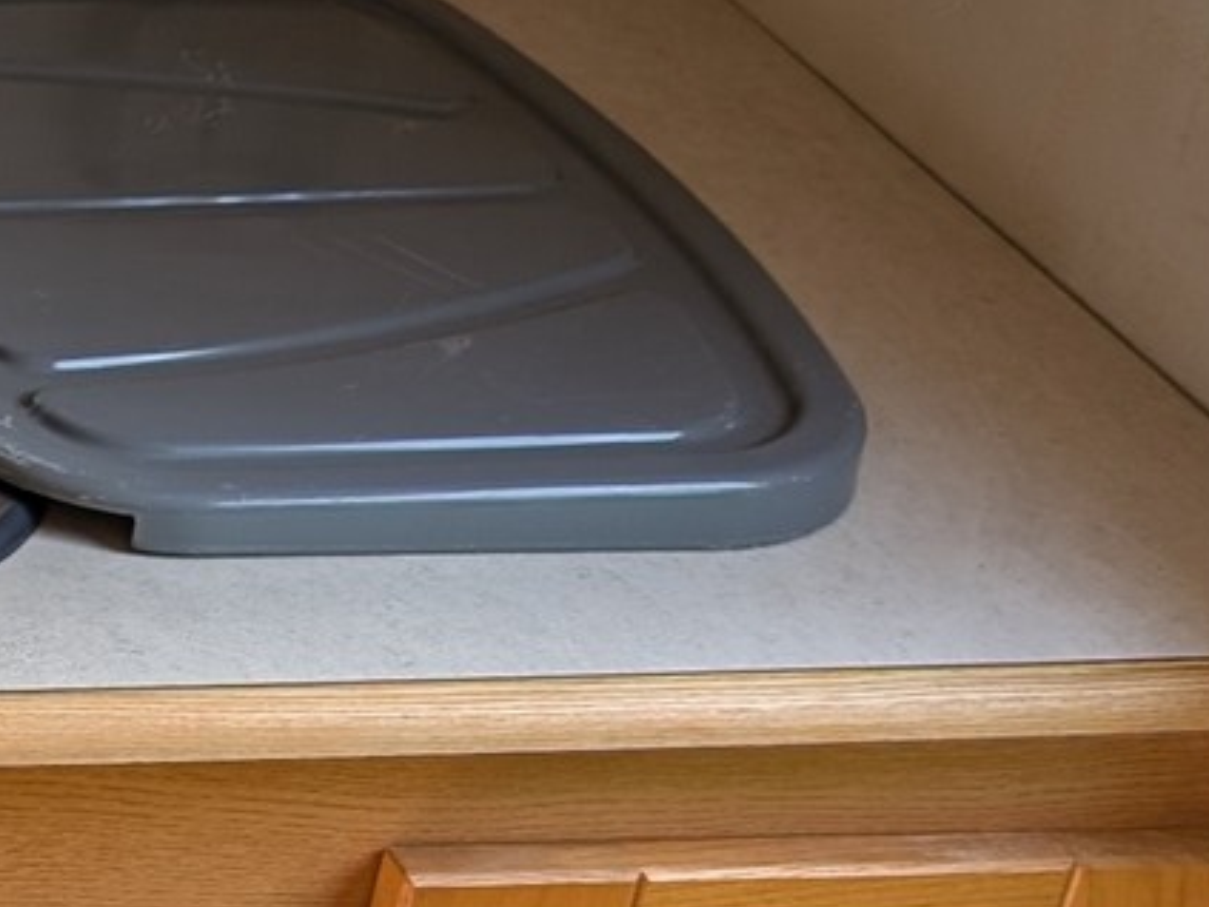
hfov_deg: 14.1
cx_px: -1260
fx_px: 4051
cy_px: 727
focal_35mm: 116
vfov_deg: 12.7
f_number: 1.68
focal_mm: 6.9
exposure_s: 1/141
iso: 20
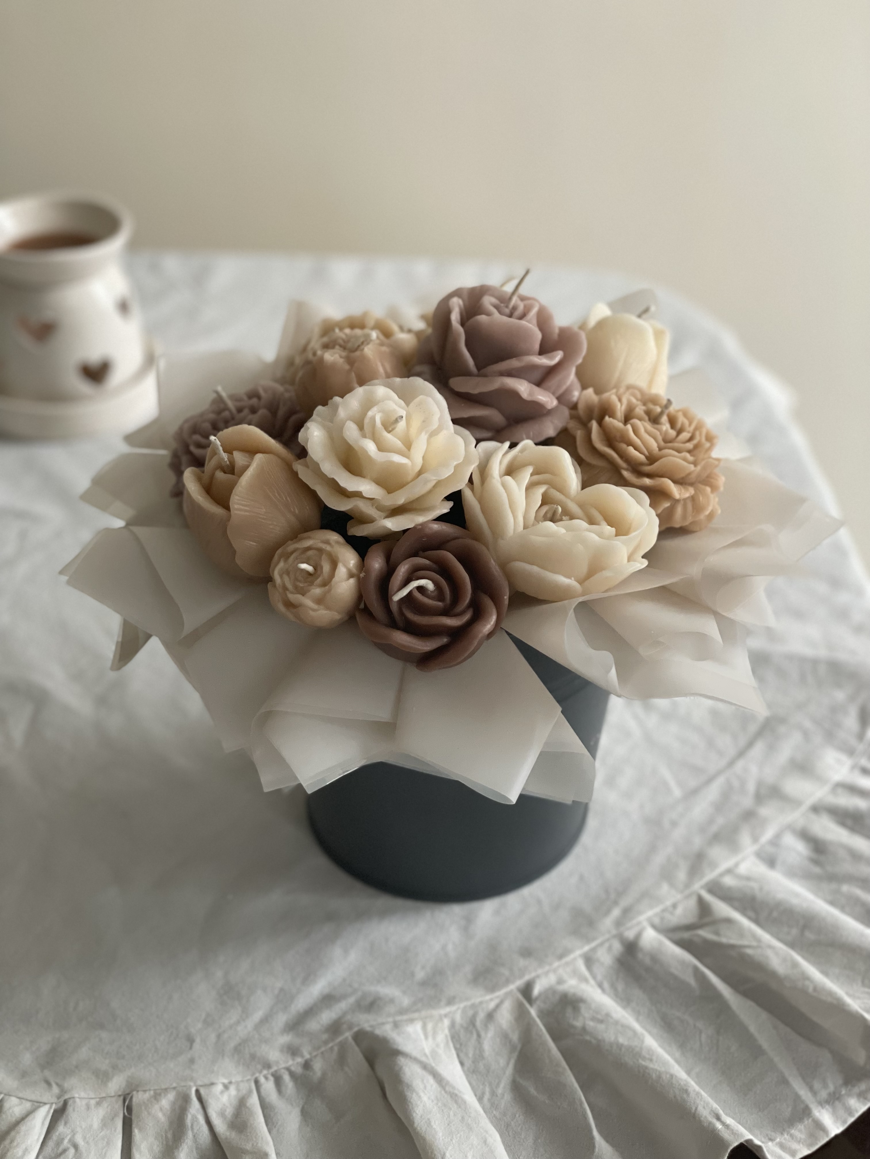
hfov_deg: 28.0
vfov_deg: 36.8
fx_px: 1743
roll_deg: +0.4
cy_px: 580
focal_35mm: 52
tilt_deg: -36.6
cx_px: 435
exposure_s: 1/85
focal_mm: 6
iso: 250
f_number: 2
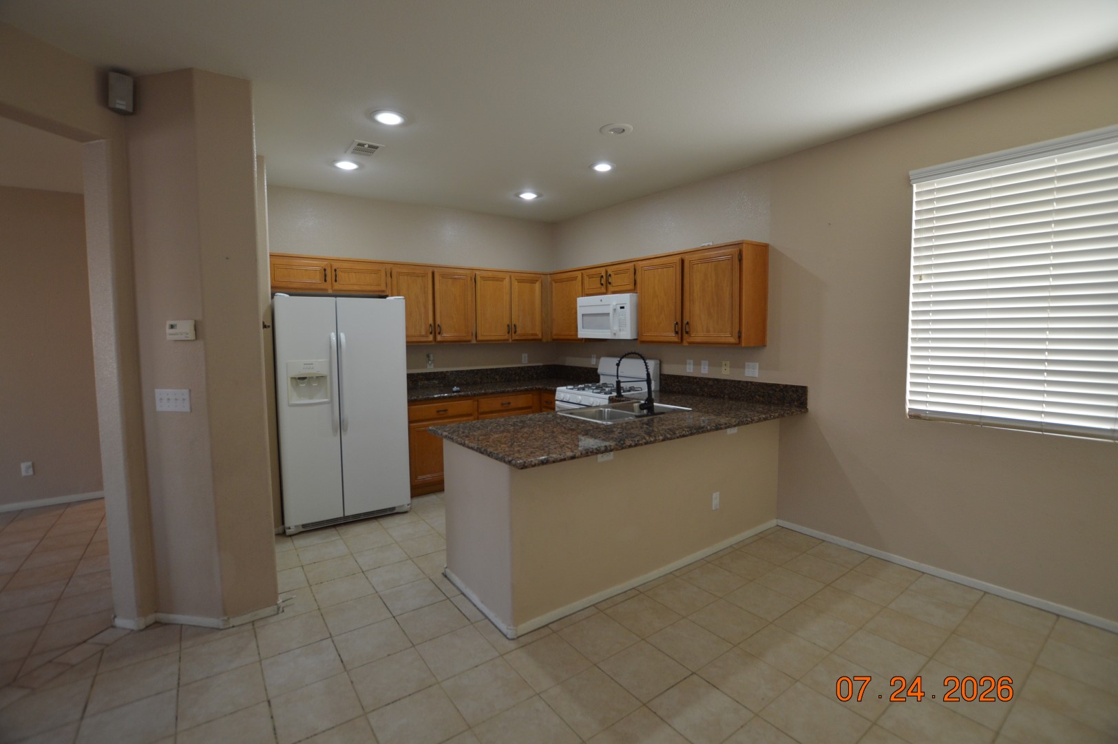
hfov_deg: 100.4
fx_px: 465
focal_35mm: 15
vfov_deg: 77.2
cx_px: 559
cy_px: 372
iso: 400
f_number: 4
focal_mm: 10
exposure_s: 1/60
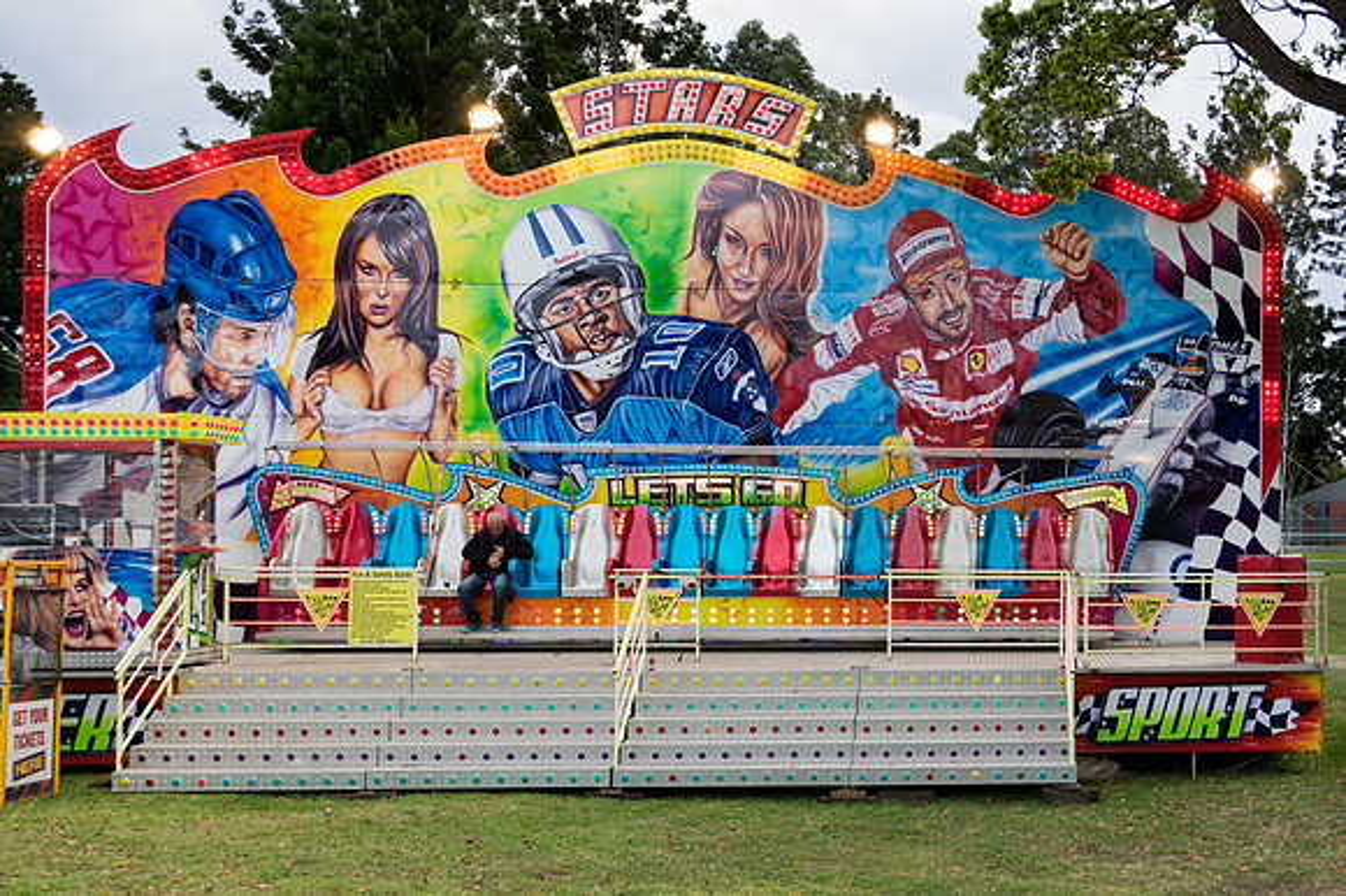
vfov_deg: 31.9
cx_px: 673
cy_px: 448
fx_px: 1569
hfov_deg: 46.4
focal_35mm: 42
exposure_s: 1/400
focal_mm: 28
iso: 640
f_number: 5
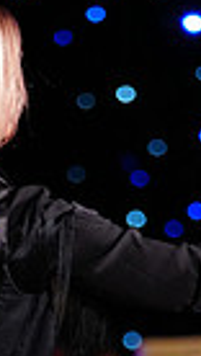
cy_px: 547
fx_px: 6108
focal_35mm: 647
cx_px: 151
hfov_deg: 1.9
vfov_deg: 3.3
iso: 2000
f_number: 2.8
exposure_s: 1/500
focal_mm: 147
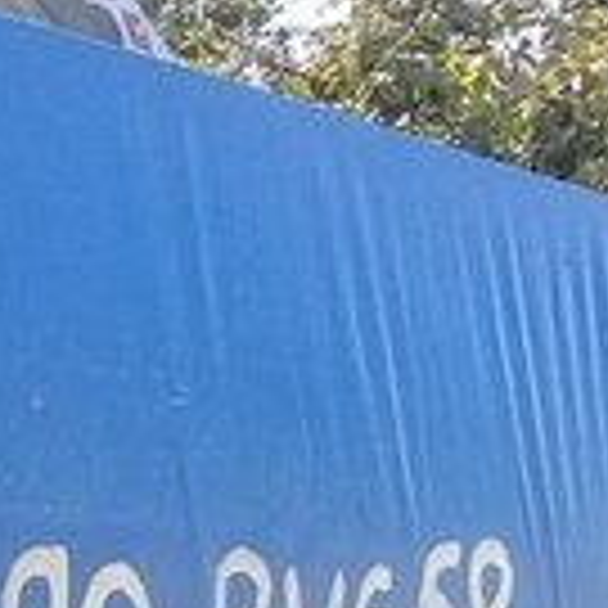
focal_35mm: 134
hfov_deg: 12.3
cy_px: 921
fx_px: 2663
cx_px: -342
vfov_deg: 12.4
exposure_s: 1/427
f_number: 2.2
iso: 50
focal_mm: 3.3
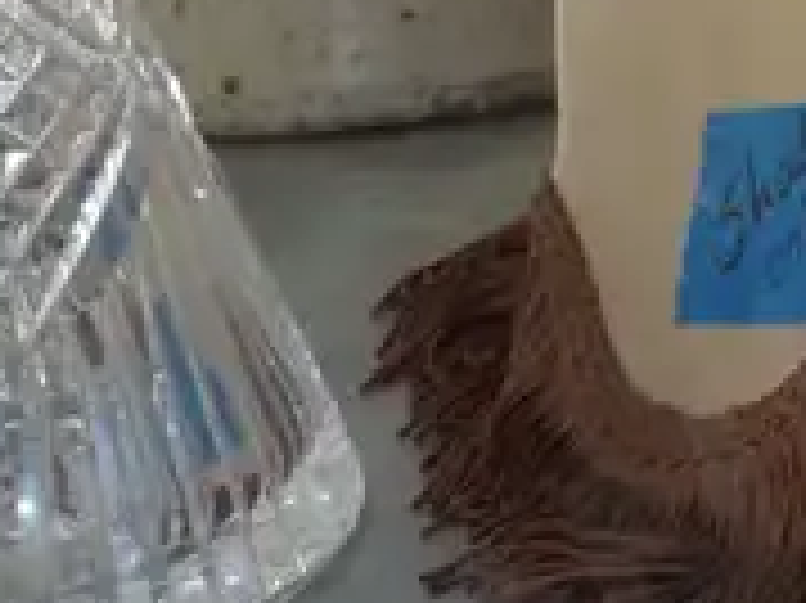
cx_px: 2040
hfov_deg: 9.9
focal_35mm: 172
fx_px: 4002
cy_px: -482
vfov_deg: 8.3
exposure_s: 1/60
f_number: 5.6
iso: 2500
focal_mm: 15
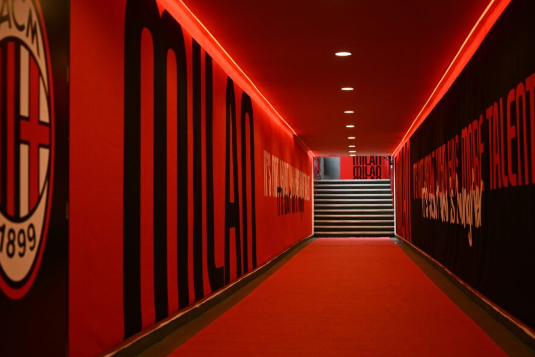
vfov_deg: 25.1
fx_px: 802
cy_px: 181
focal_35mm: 54
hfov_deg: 36.9
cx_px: 256
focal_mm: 47
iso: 2000
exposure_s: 1/640
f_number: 2.8
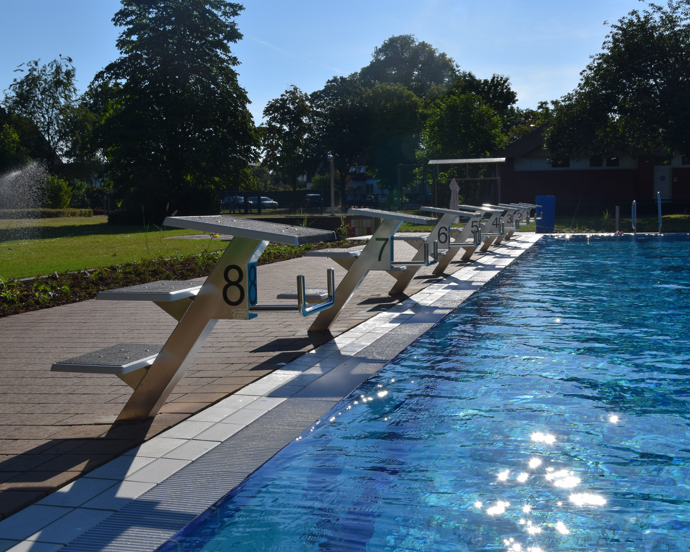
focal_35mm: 44
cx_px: 360
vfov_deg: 34.2
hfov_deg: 42.0
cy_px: 276
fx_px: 899
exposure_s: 1/500
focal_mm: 26
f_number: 11
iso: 200
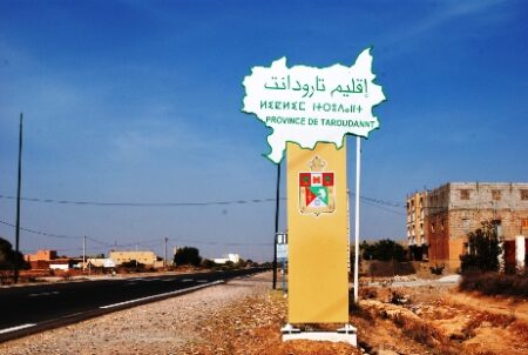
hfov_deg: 41.0
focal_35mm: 48
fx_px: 705
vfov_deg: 28.2
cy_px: 178
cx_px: 264
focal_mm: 32
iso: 100
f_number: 10
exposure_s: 1/320
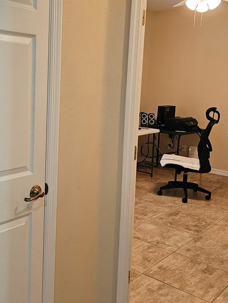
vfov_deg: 44.7
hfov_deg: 33.5
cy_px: 133
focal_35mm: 42
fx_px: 369
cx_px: 51
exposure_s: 1/120
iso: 800
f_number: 1.7
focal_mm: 6.3
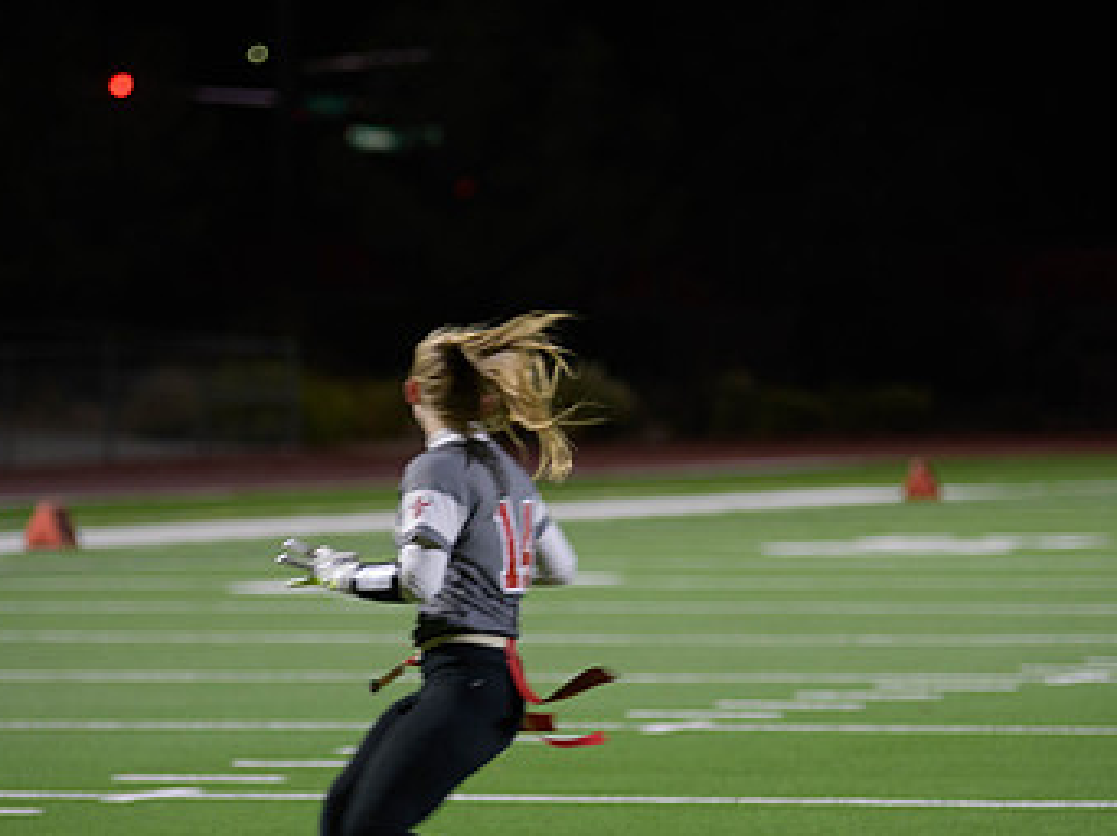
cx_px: 558
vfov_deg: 6.1
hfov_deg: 8.1
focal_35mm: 245
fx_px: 7900
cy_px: 537
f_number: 2.8
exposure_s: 1/200
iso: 900
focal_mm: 150
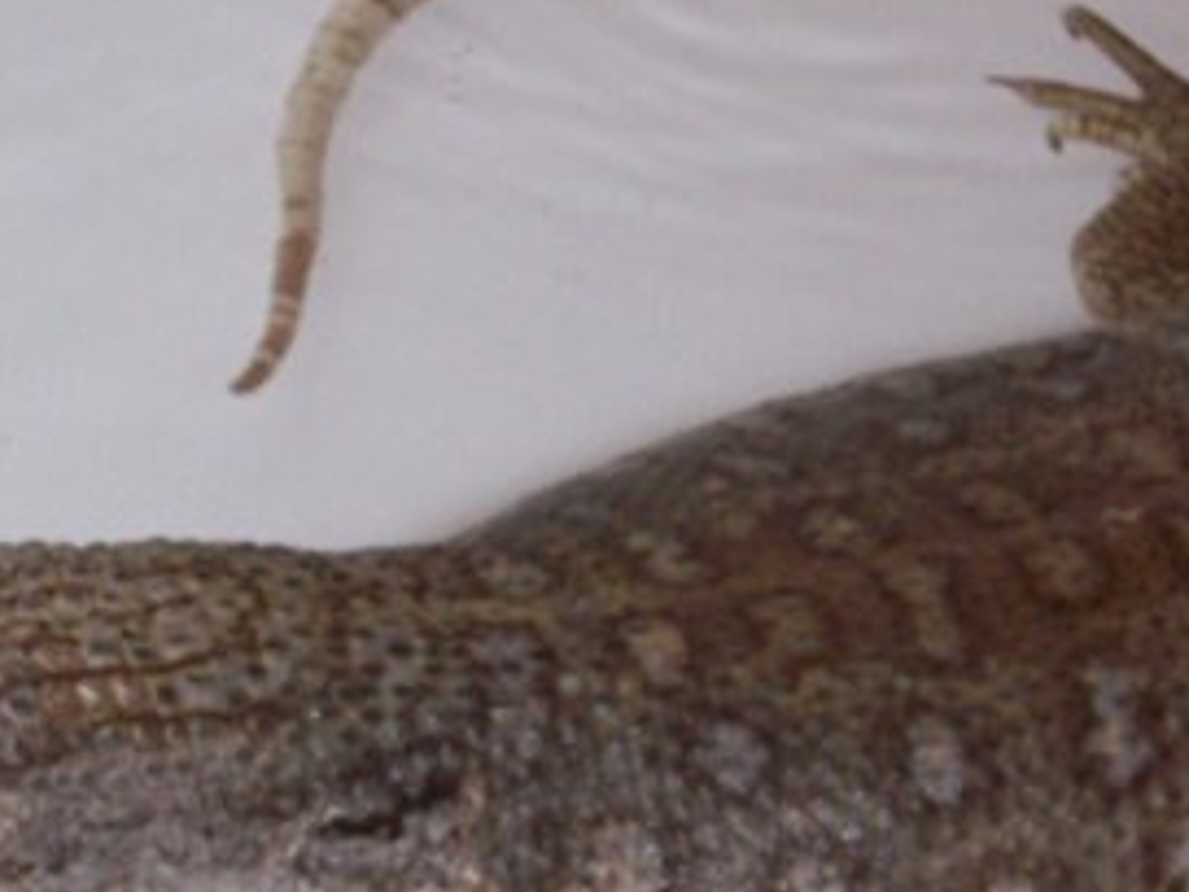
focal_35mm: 181
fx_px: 6217
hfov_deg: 10.9
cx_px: 682
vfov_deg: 8.2
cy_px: 577
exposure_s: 1/102
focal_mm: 12.8
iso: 160
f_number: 4.2
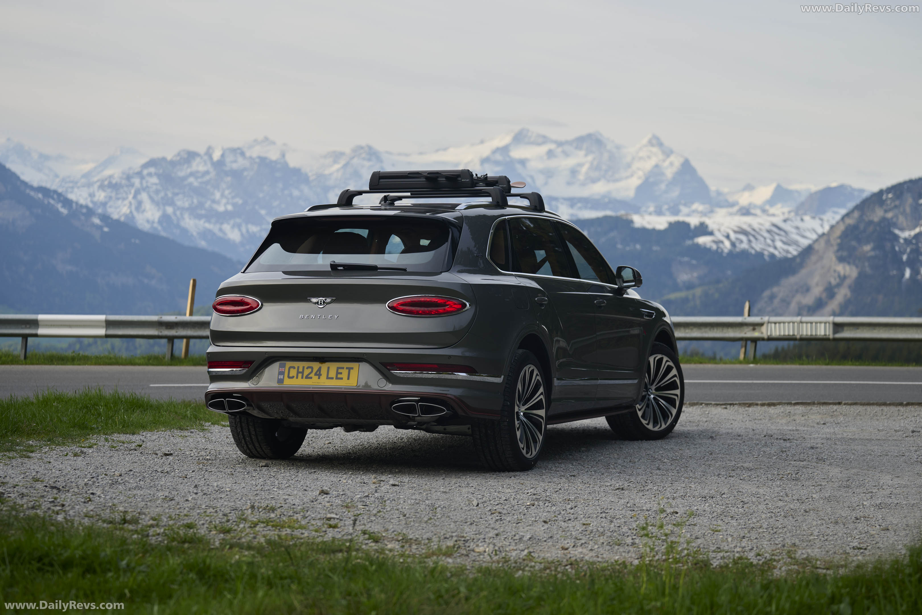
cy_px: 308
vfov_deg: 19.5
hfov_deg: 28.8
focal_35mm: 70
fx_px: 1793
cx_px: 461
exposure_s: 1/250
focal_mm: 70
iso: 64
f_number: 2.8
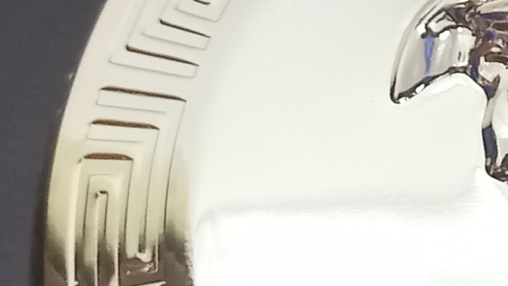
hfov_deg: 11.2
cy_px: 196
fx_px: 2533
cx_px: 629
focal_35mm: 188
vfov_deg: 6.5
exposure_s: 1/24
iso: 320
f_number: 1.8
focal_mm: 4.6
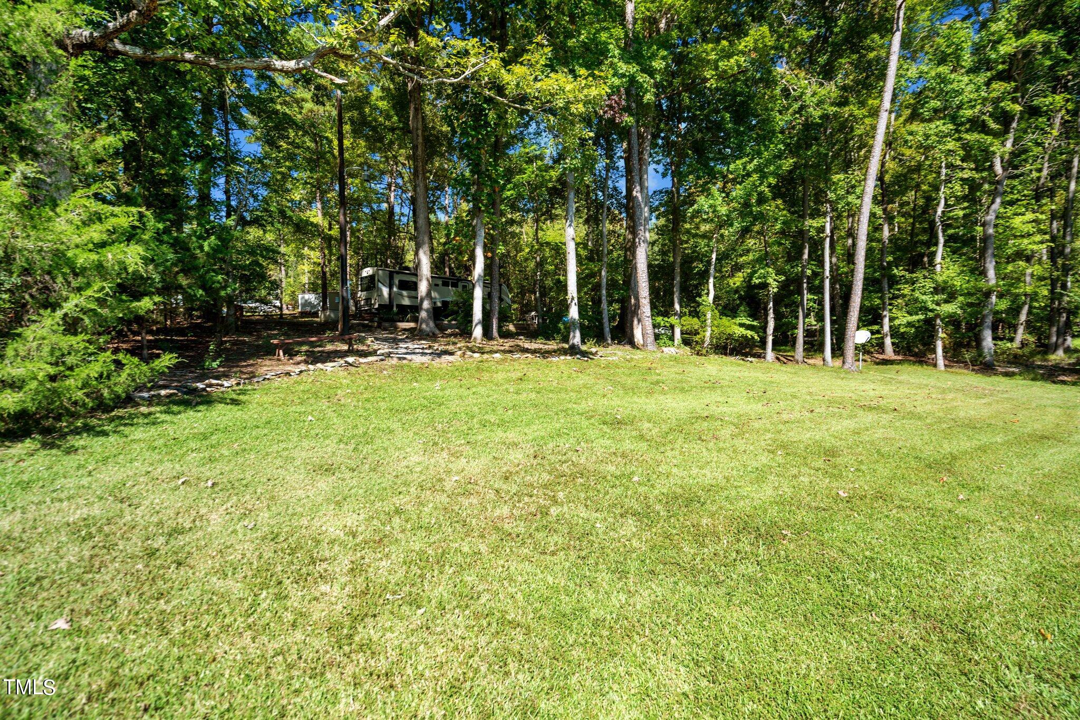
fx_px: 480
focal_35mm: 16
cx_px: 540
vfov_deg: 73.7
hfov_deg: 96.7
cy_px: 360
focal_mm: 16
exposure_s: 1/60
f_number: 4.5
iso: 100
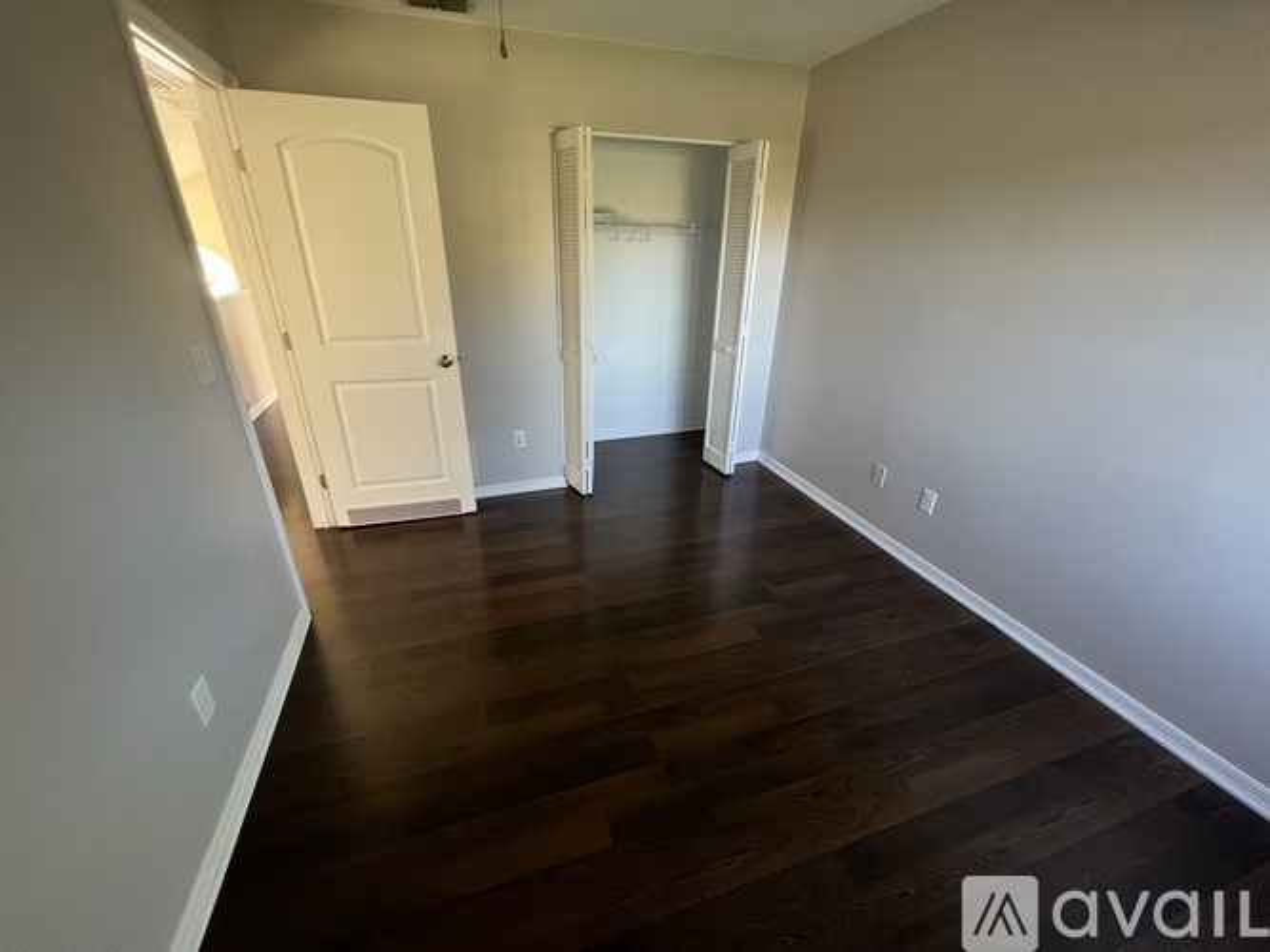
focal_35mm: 13
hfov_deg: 106.2
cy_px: 476
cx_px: 635
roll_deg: -2.3
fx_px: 477
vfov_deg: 89.9
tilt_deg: -25.9
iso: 160
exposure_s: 1/60
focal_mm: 1.57
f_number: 1.8
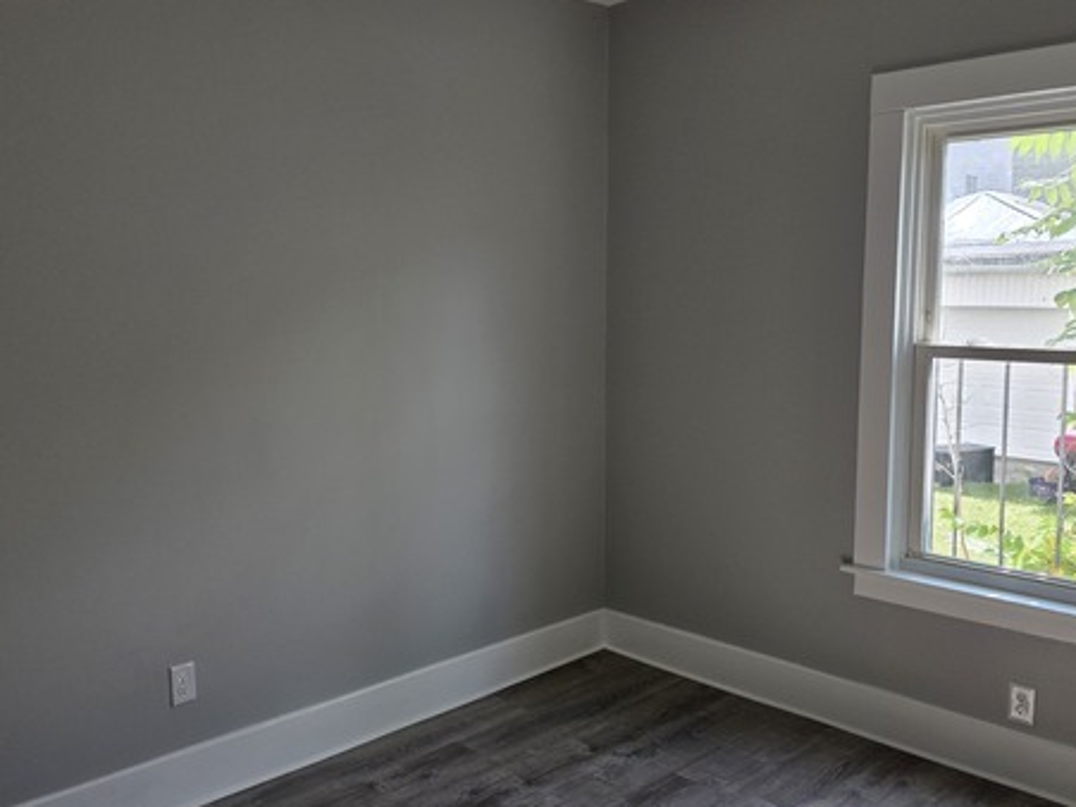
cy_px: 427
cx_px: 471
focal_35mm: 34
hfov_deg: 53.8
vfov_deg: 41.8
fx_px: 1057
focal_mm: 6.3
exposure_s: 1/359
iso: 40
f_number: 1.7
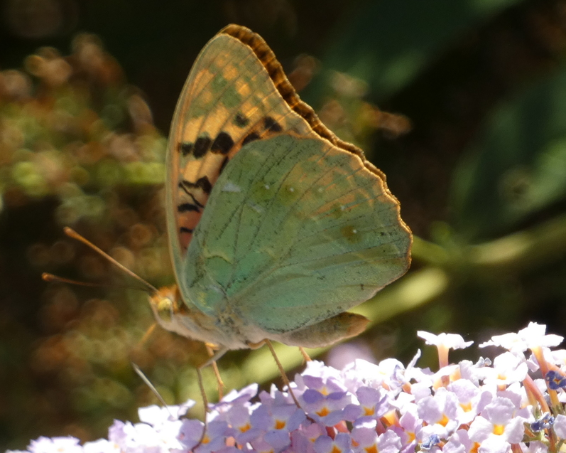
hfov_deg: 2.9
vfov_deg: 2.3
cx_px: 271
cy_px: 227
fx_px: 11236
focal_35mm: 671
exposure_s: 1/125
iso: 125
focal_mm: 115
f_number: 5.6
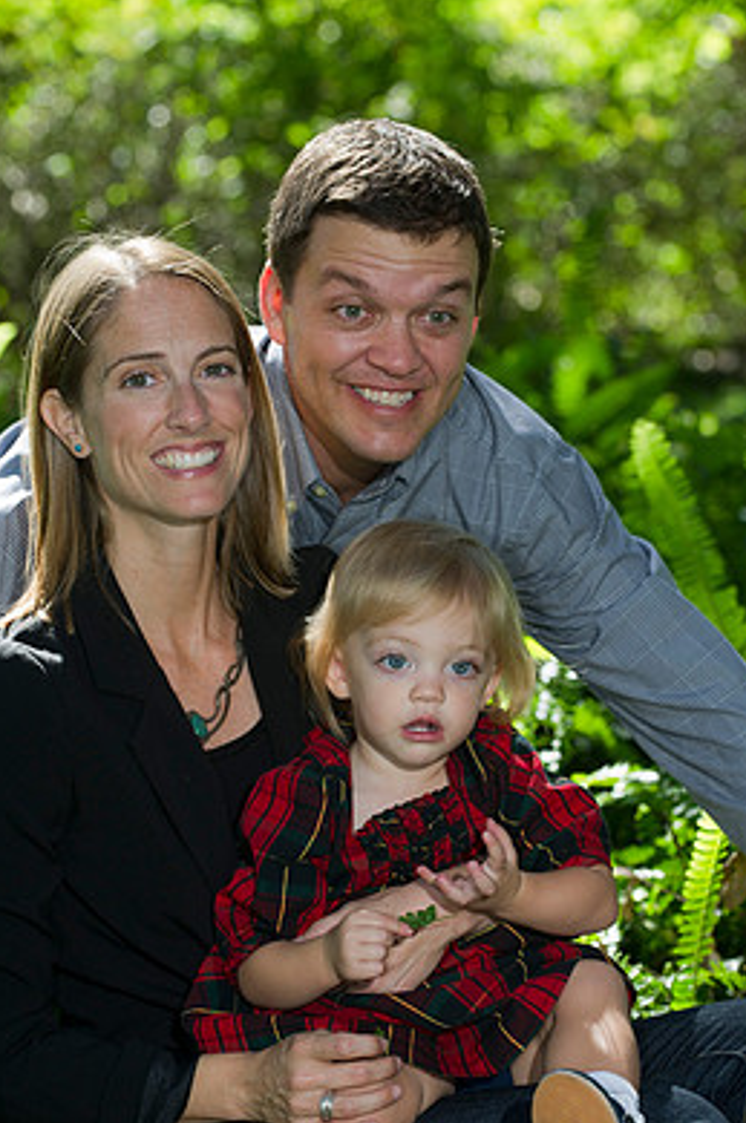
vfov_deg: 15.3
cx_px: 390
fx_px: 4176
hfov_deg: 10.2
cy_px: 619
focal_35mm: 134
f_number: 4.5
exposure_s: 1/160
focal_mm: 116
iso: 250
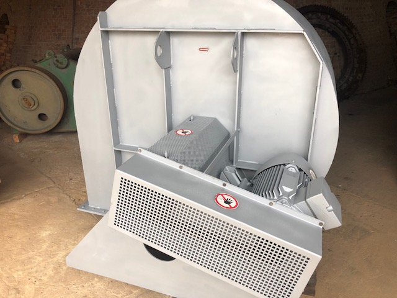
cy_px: 149
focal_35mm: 28
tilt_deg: -20.2
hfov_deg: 63.4
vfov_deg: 49.7
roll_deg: +2.0
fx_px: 321
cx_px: 198
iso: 25
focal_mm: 3.99
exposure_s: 1/40
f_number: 1.8
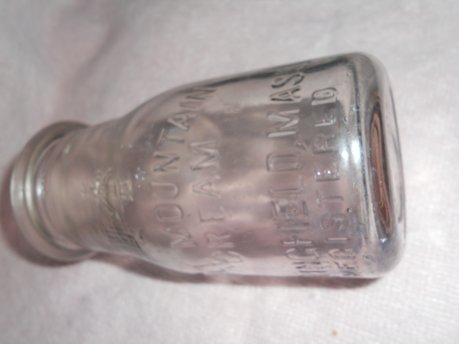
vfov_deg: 44.2
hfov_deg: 56.8
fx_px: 424
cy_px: 172
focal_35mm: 32
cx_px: 230
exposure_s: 1/25
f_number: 8.8
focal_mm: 5.8
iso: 80
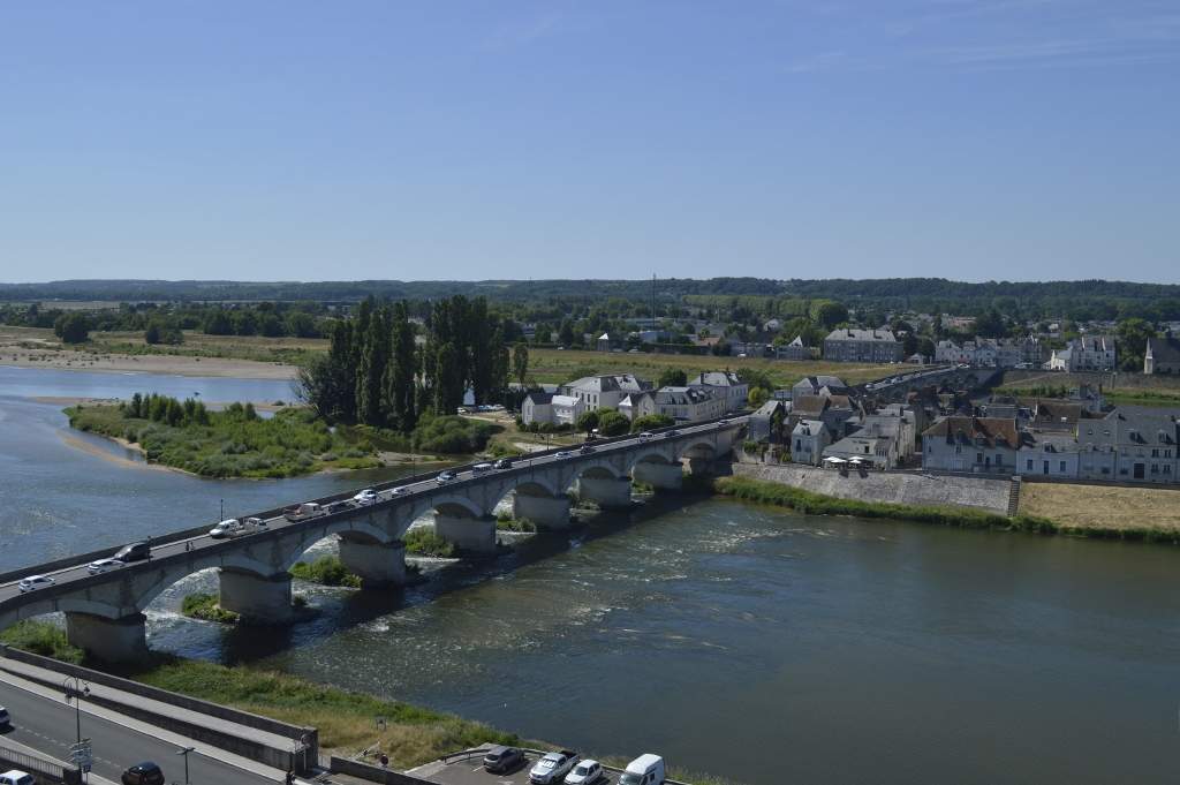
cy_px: 392
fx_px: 1179
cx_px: 590
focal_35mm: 36
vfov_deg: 36.8
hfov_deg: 53.2
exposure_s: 1/400
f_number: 8
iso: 100
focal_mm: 24
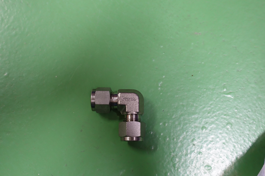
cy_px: 88
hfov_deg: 50.7
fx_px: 280
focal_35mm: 38
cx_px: 132
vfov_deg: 35.1
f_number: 2.8
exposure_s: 1/30
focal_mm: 14.1
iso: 800
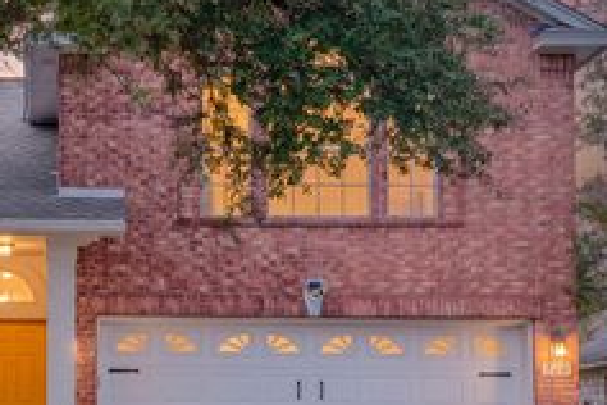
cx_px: 61
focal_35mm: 114
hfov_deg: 17.7
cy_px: 255
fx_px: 1922
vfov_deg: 12.0
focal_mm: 54
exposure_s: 1/2000
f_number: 5.6
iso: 100
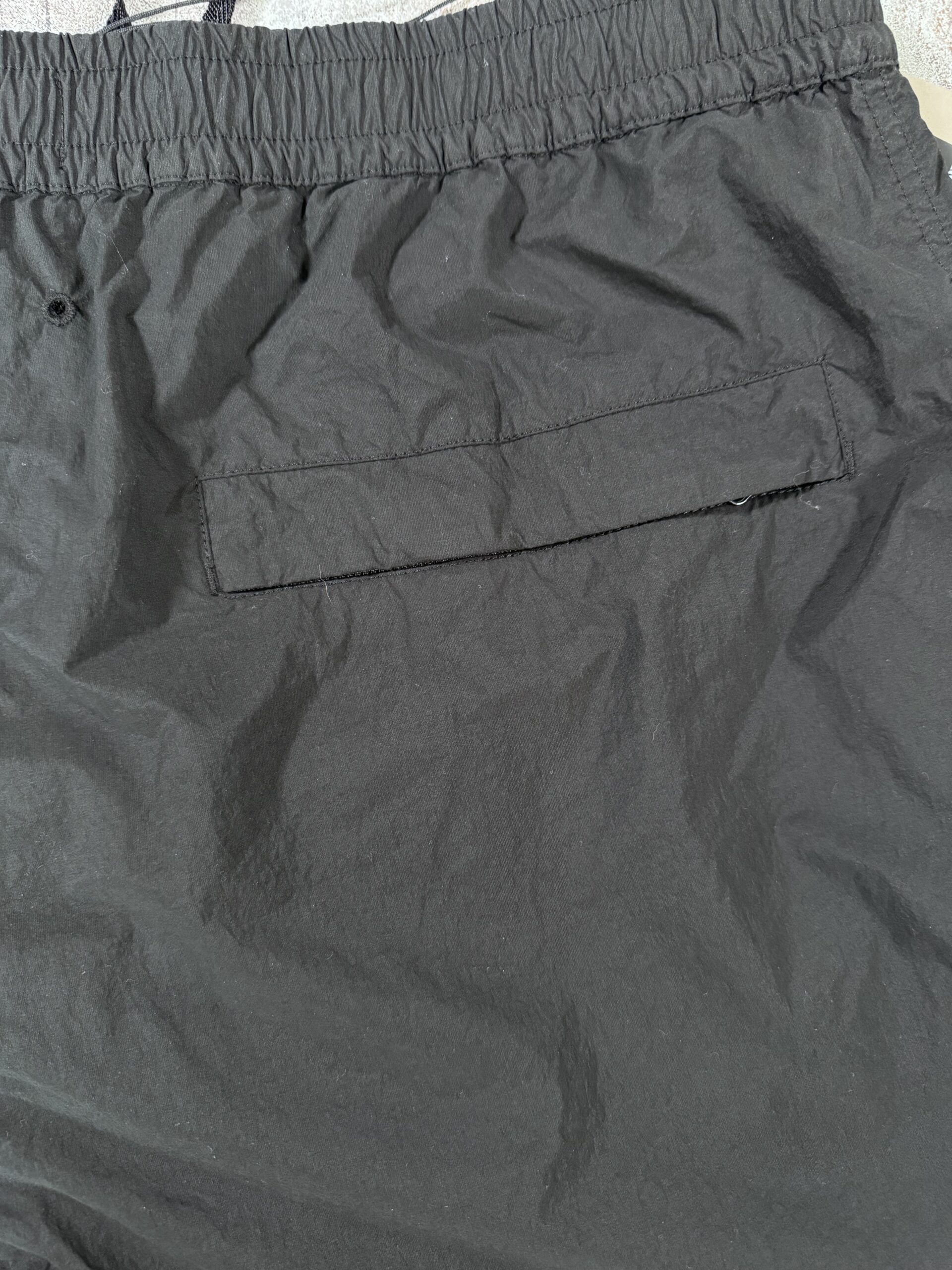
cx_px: 476
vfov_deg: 71.6
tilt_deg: -86.3
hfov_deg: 56.8
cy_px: 635
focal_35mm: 24
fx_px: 880
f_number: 1.78
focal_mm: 6.76
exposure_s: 1/60
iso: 640
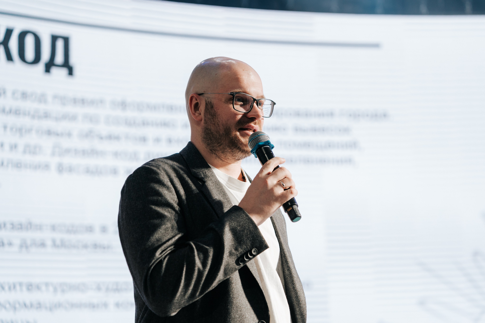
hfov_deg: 23.9
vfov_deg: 16.1
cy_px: 172
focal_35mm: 85
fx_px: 1142
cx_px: 287
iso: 640
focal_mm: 70
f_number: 2.8
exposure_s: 1/250
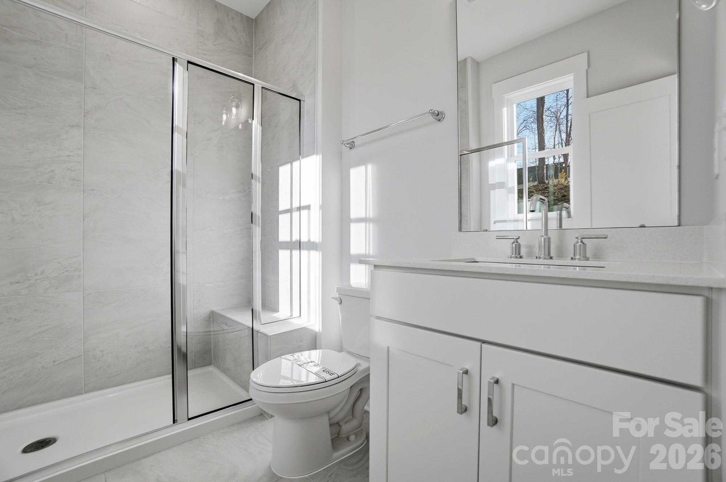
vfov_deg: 77.2
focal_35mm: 15
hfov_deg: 100.5
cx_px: 363
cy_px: 241
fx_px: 302
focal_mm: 10
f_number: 4
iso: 100
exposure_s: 1/3200
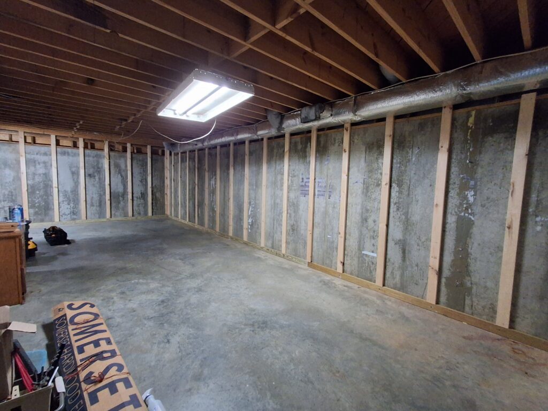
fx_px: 253
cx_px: 274
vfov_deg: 78.1
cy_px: 206
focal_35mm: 16
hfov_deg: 94.5
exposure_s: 1/40
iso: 400
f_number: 2.2
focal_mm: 1.64
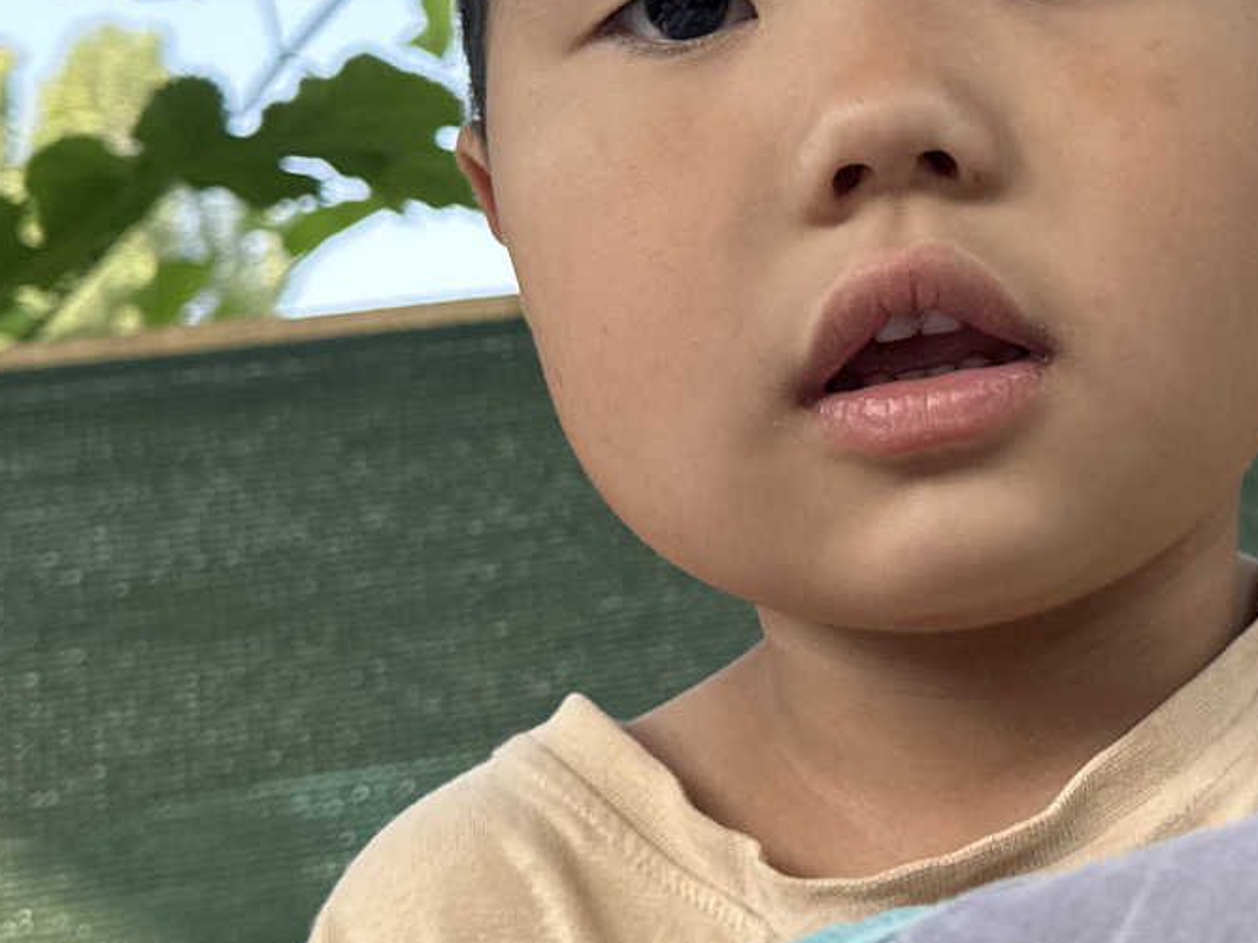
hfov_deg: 25.9
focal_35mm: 72
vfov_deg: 20.0
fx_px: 2616
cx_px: 1211
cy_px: 92
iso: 80
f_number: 1.78
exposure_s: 1/611
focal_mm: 6.86
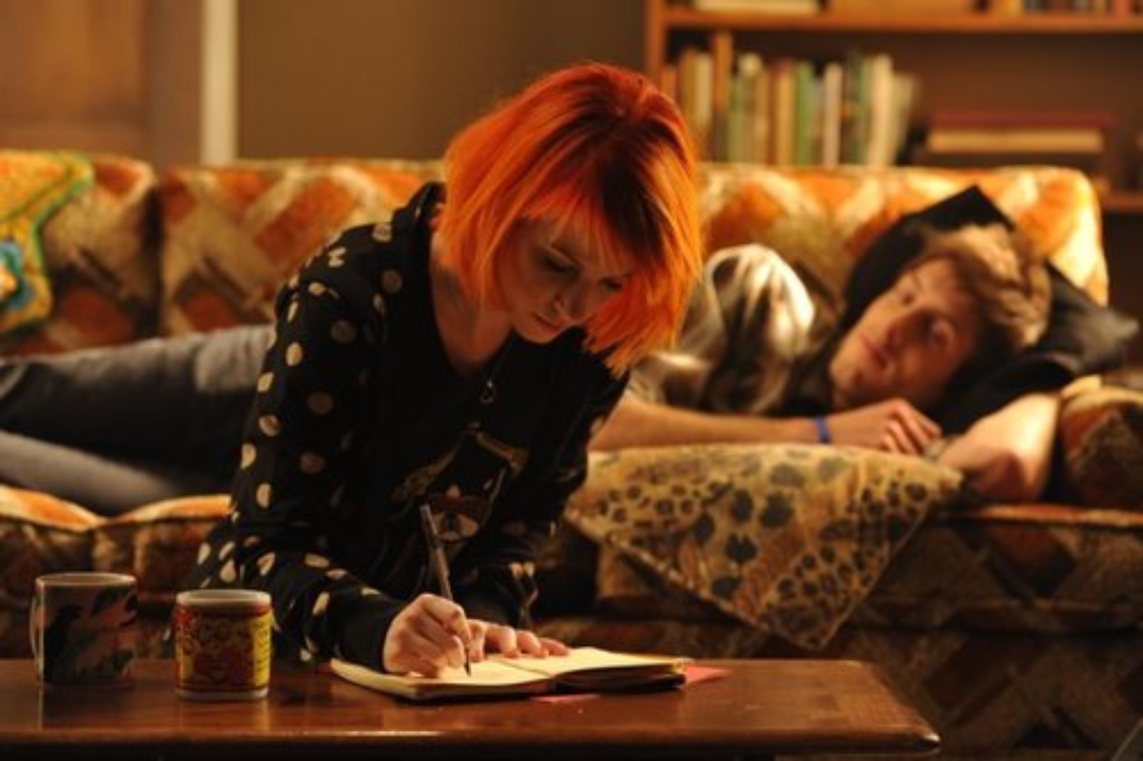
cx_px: 572
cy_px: 380
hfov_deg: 15.2
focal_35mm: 135
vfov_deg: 10.2
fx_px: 4285
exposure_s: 1/250
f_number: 4
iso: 1600
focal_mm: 135
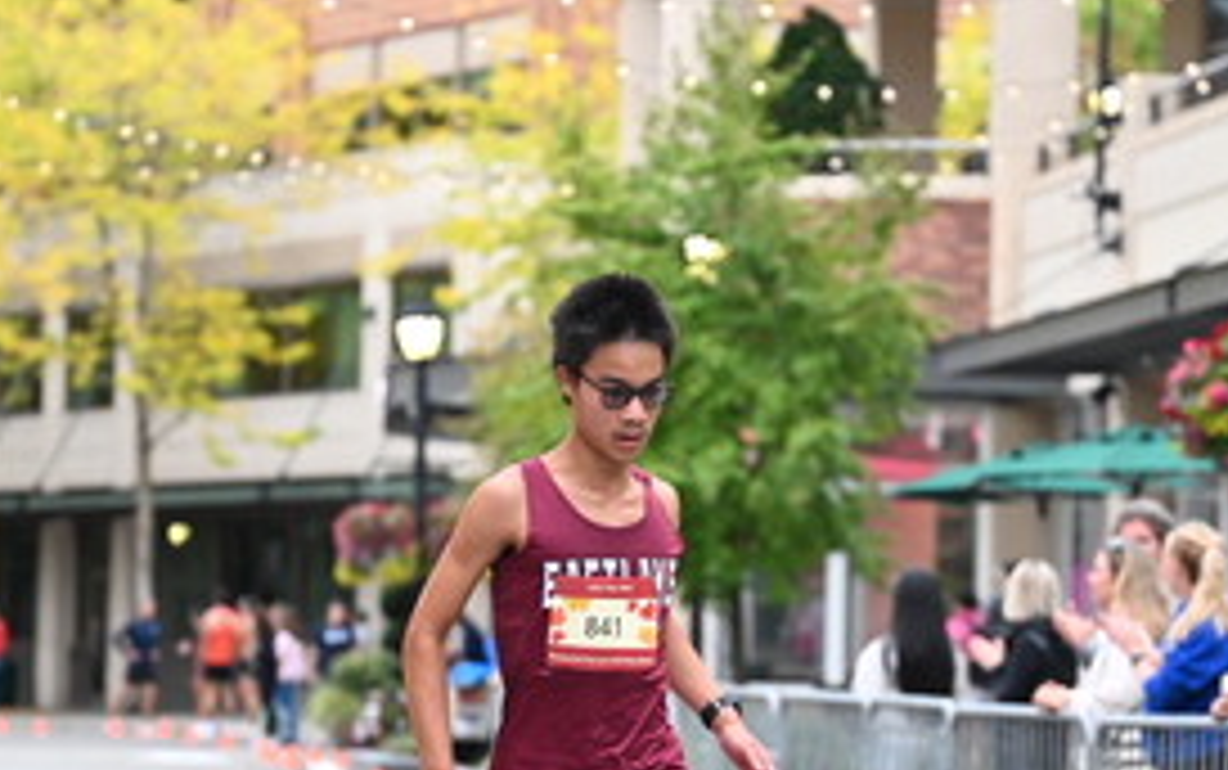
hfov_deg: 13.4
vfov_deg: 8.4
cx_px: 735
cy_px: 500
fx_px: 5224
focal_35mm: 156
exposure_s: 1/800
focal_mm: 76
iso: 1600
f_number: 2.8
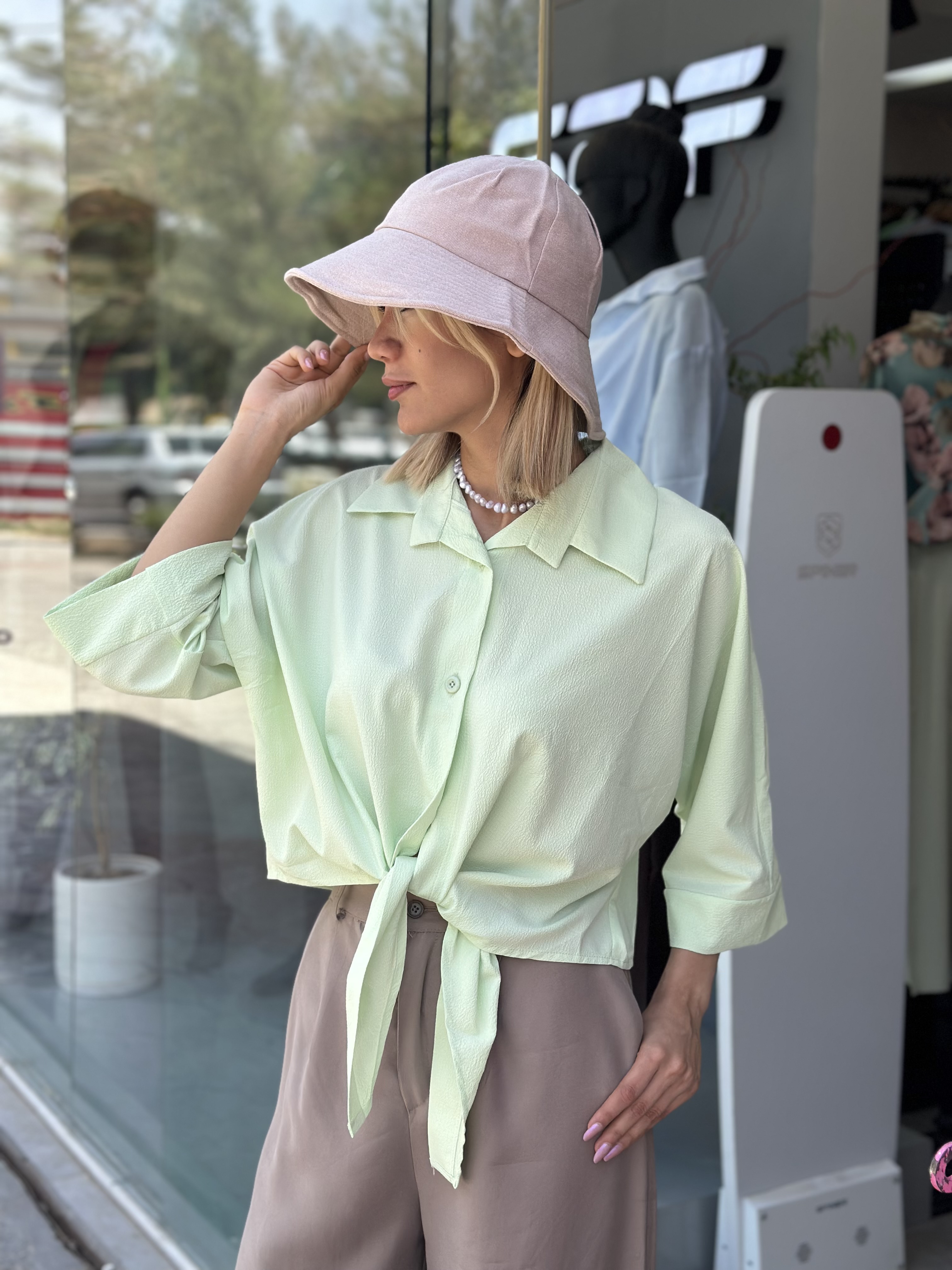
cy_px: 635
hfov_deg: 30.3
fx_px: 1760
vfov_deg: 39.7
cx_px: 476
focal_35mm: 48
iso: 80
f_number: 1.78
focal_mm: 6.86
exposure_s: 1/1305
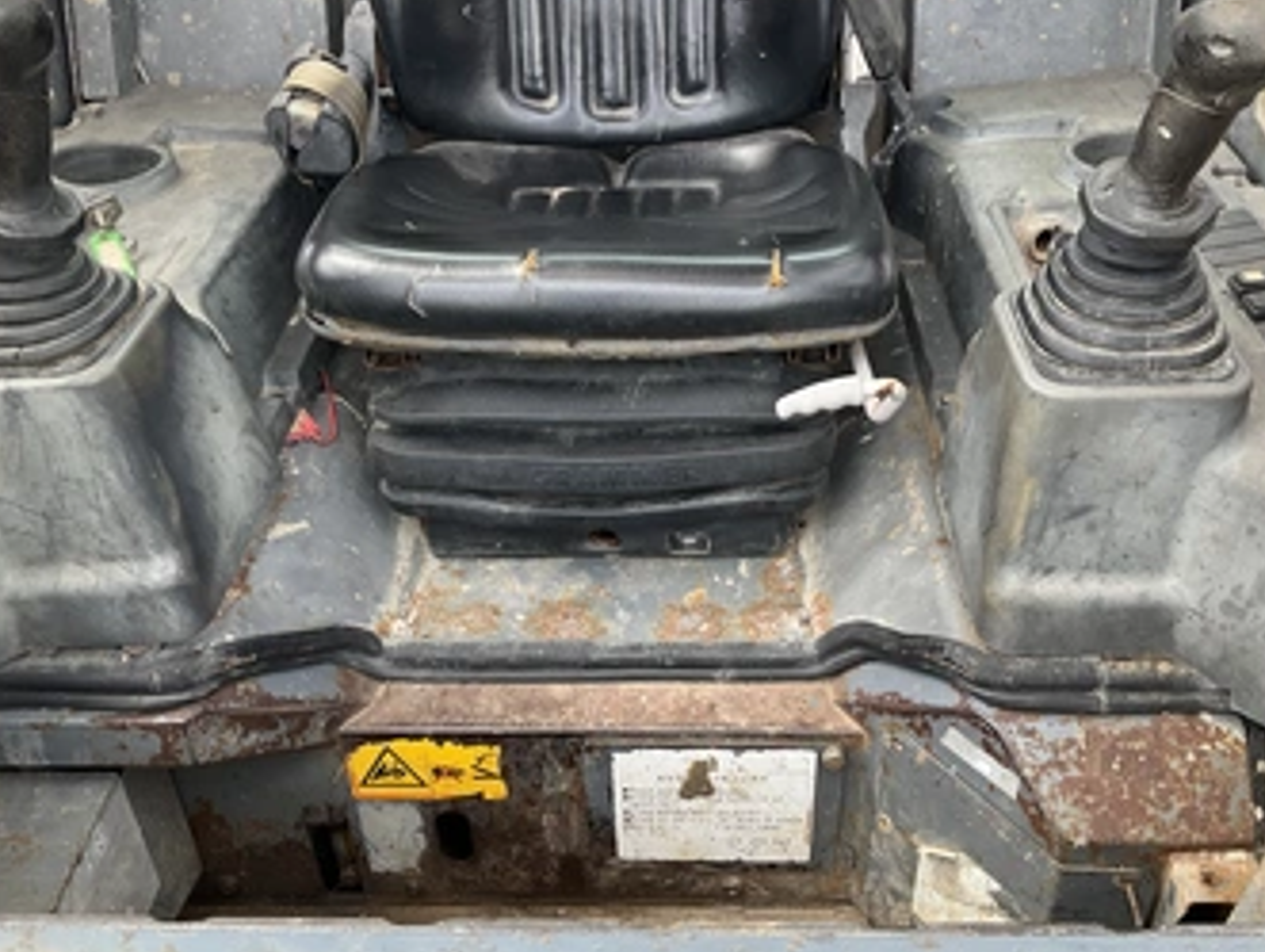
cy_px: 455
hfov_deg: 52.6
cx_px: 650
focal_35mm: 35
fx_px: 1280
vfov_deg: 40.8
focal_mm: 3
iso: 20
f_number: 1.8
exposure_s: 1/164
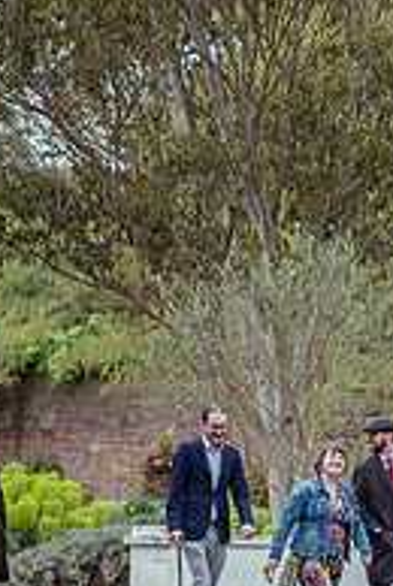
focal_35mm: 254
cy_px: 436
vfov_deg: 8.1
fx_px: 4144
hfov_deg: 5.4
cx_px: 348
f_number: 1.8
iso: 200
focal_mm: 85
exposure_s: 1/3200
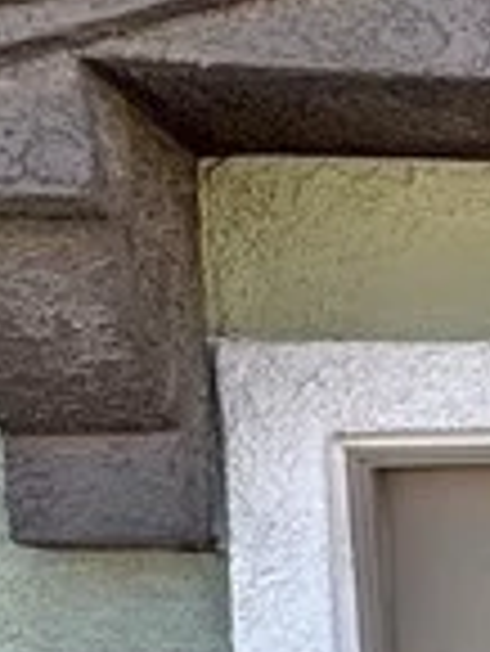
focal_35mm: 99
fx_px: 1866
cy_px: 576
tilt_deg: -0.4
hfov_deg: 11.3
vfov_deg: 19.5
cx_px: 1313
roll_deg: +1.7
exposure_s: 1/509
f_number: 2.2
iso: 40
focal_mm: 2.22
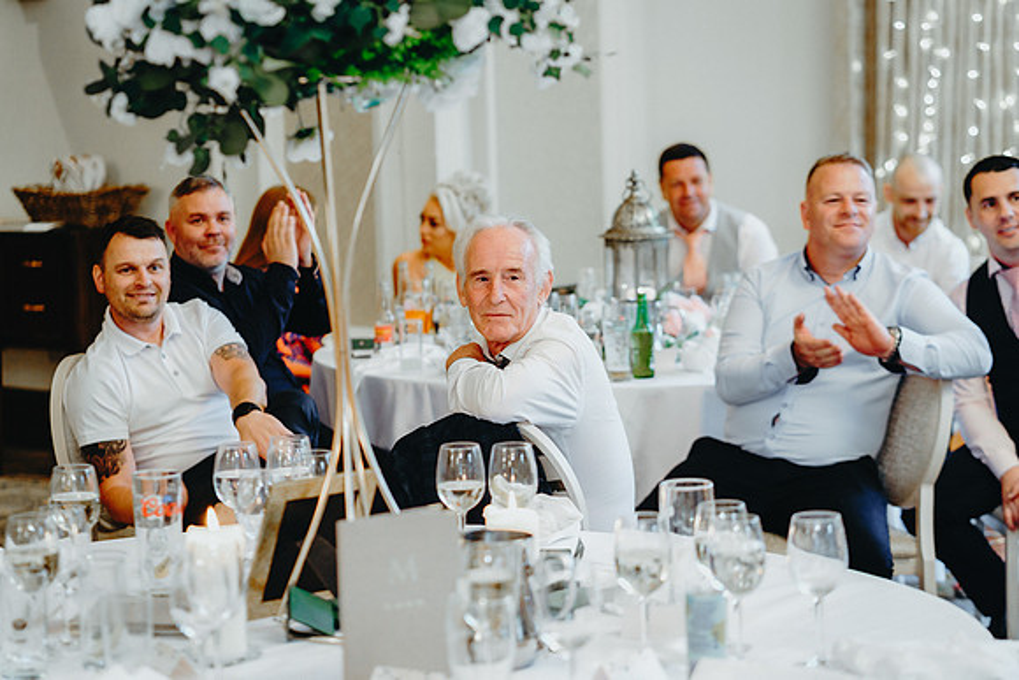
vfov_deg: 16.1
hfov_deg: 23.9
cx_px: 510
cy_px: 340
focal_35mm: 85
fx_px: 2406
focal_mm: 85
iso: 2000
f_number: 2.8
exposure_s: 1/125
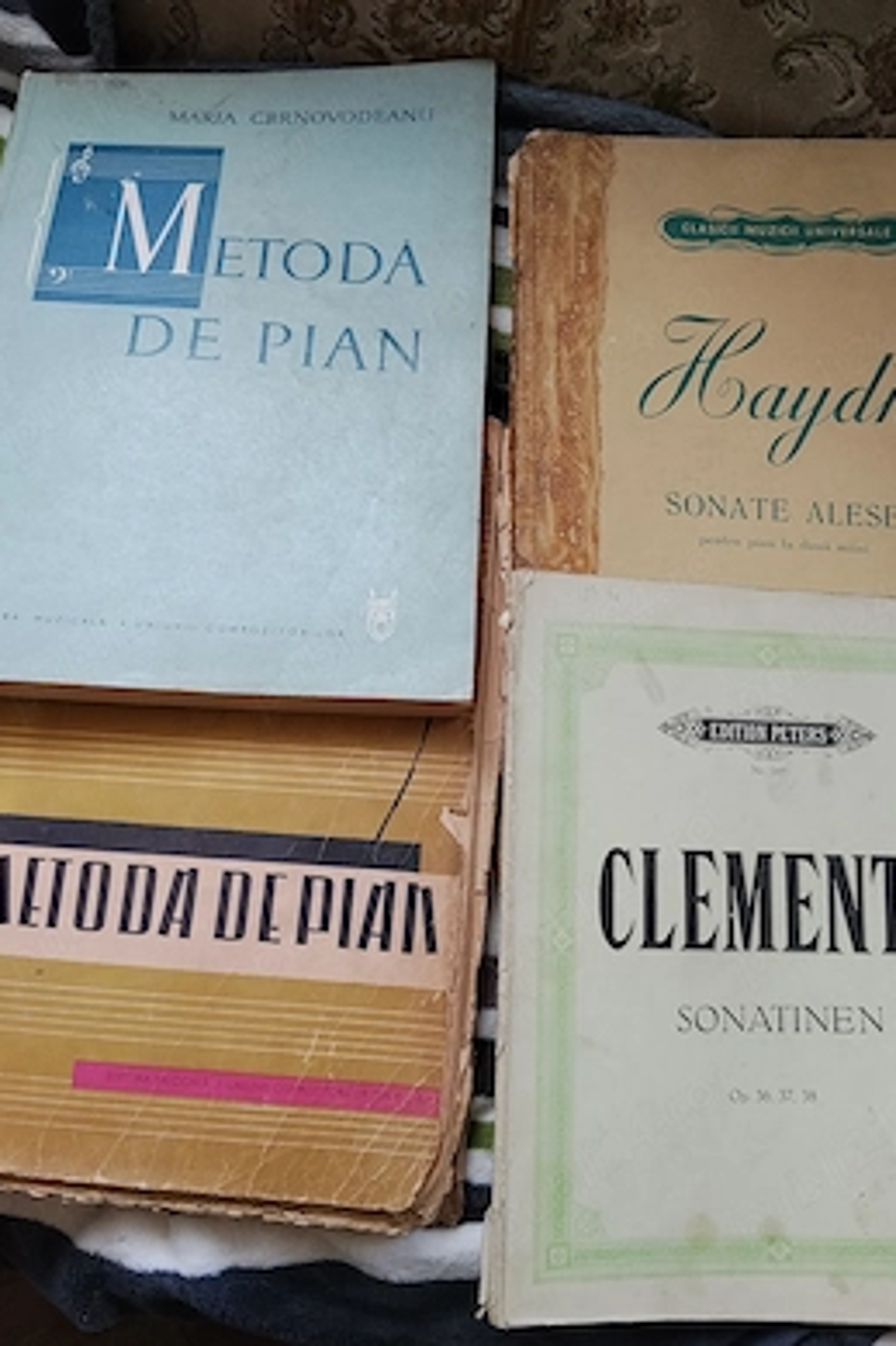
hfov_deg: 42.3
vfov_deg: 60.3
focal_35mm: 31
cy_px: 689
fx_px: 1158
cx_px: 481
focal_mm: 3.96
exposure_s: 1/50
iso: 125
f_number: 1.8
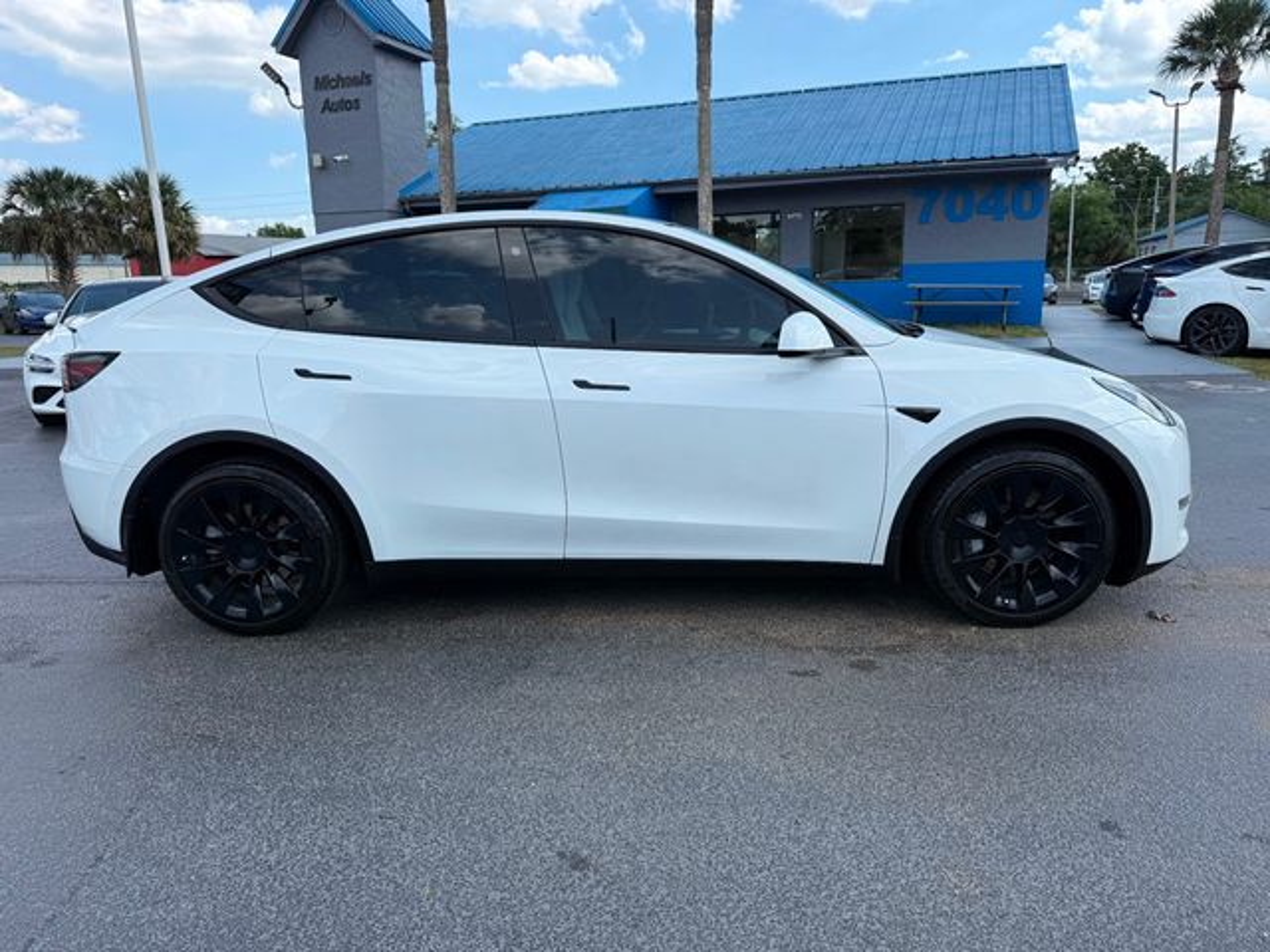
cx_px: 635
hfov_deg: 71.6
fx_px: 881
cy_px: 476
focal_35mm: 24
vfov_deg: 56.8
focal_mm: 6.76
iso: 80
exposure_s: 1/2801
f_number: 1.78
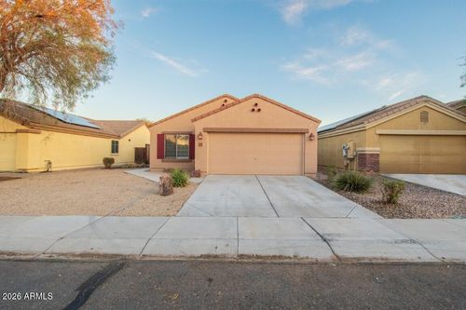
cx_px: 233
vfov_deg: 77.3
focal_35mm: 15
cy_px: 155
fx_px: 194
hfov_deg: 100.4
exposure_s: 1/500
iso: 640
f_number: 7.1
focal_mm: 10
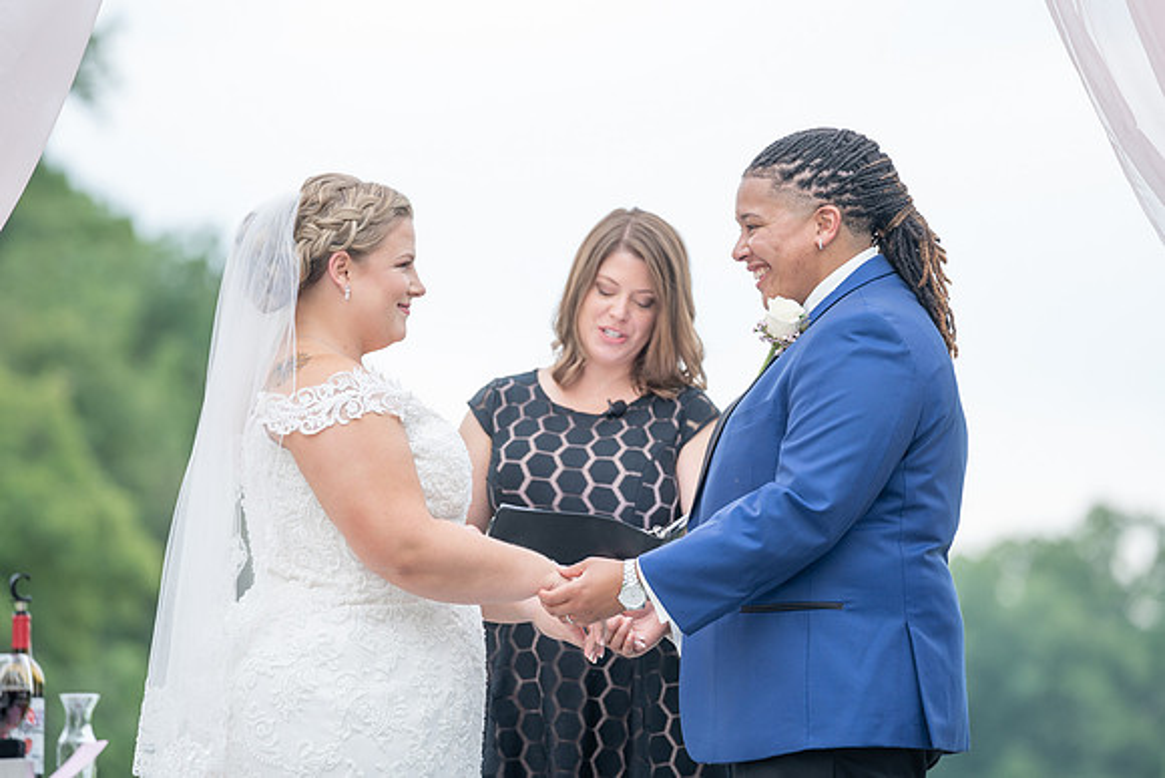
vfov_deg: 6.6
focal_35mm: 208
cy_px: 377
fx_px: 6720
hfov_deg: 9.9
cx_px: 586
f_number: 4
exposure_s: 1/200
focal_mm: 198
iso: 160
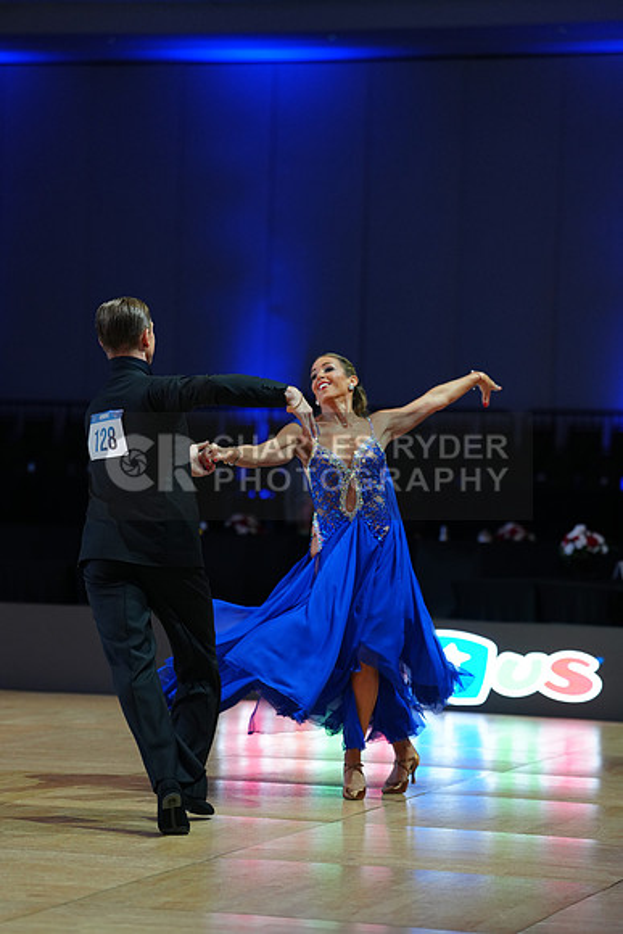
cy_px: 467
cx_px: 312
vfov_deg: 17.6
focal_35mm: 116
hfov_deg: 11.8
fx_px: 3009
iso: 800
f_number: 2.8
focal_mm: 116
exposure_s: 1/400
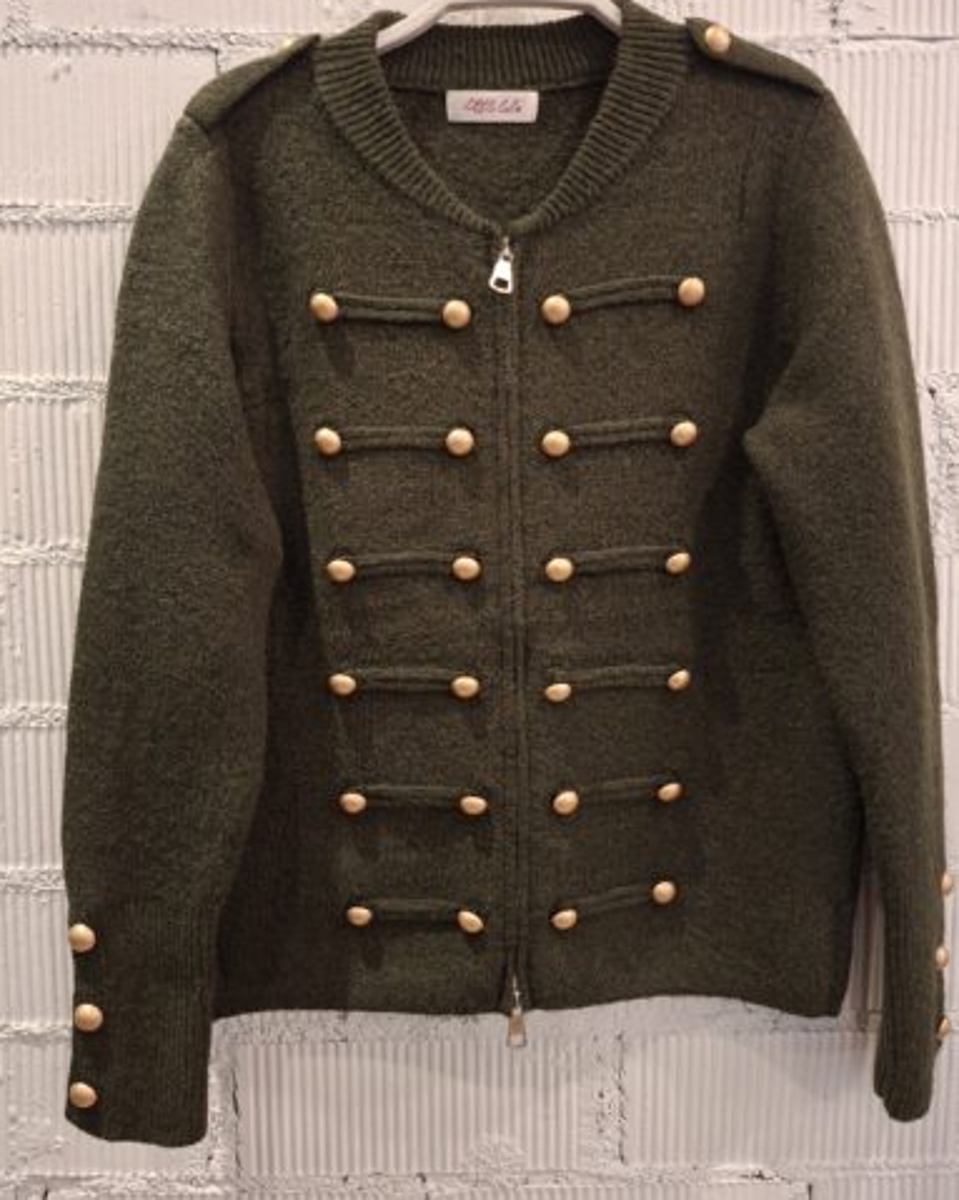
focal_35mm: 25
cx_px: 488
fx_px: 887
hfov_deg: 56.8
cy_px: 592
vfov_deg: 68.1
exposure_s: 1/30
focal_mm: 5.54
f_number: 1.8
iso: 320
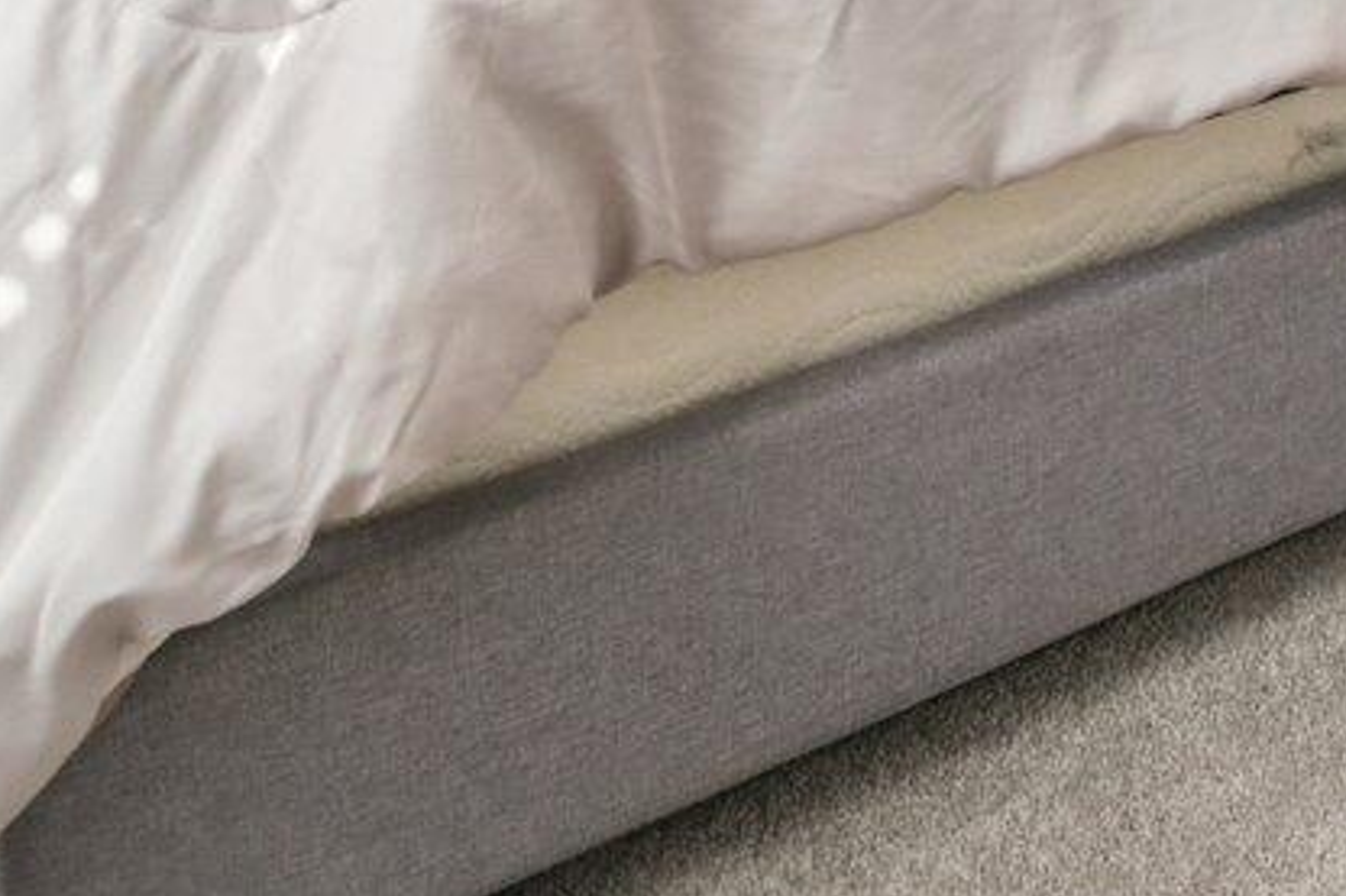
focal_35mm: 69
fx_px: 2579
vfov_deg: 14.6
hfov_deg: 22.8
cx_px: 2106
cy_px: -1108
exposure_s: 1/15
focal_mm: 14
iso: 110
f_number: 8
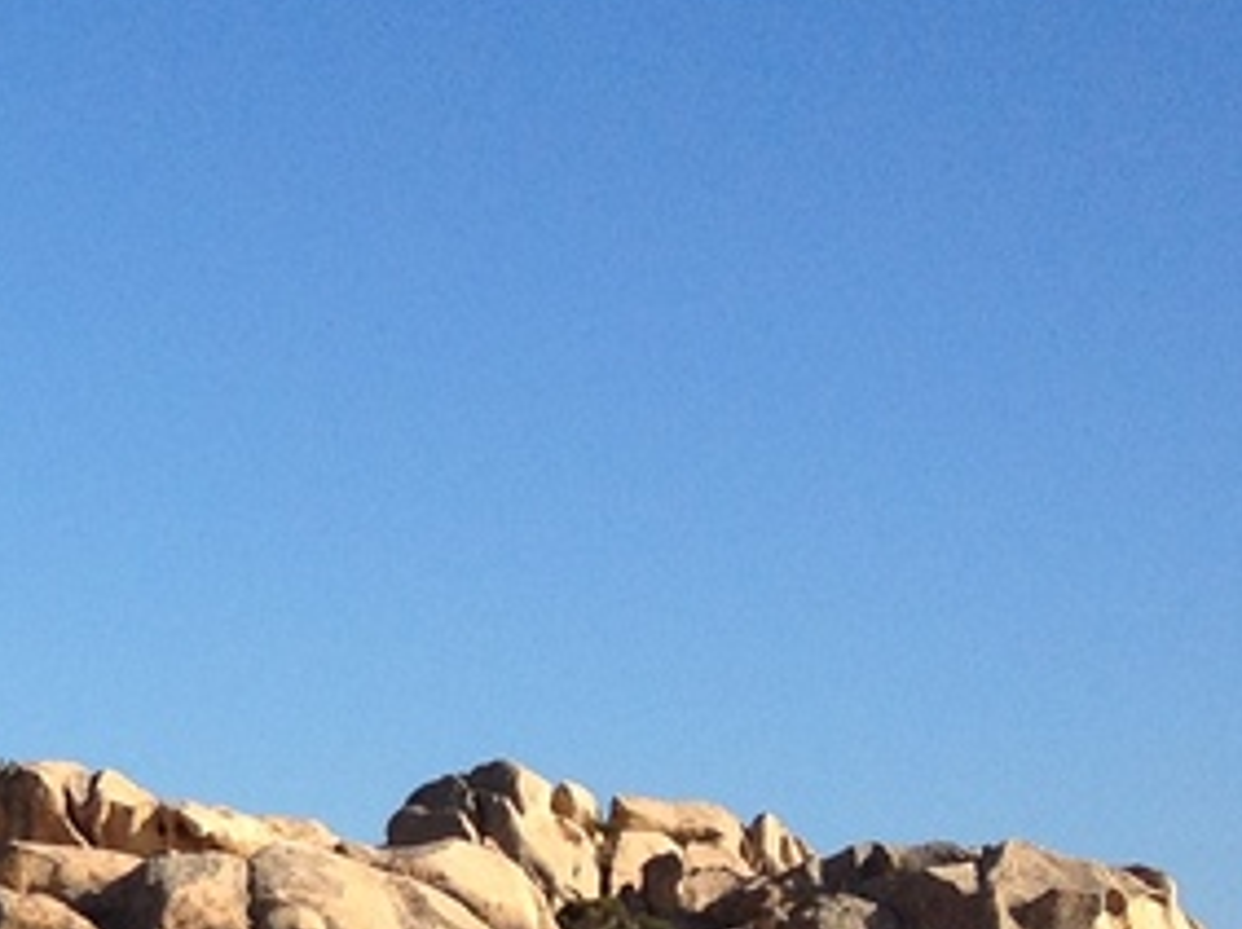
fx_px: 5341
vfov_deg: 9.8
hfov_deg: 12.3
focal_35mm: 149
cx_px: -903
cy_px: 1070
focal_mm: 4.28
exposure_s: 1/1623
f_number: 2.4
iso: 64
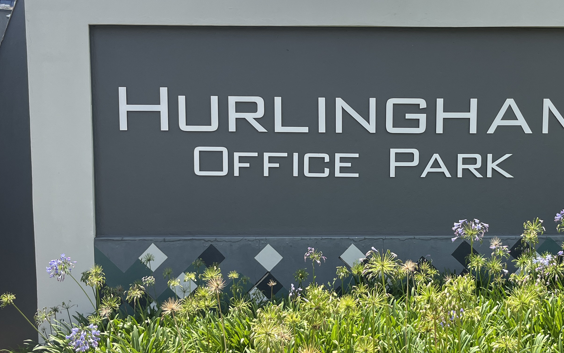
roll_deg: +0.3
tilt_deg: -0.1
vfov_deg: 27.9
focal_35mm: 46
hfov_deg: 43.1
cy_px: 210
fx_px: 707
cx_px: 359
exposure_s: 1/1721
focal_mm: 5.1
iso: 50
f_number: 1.6
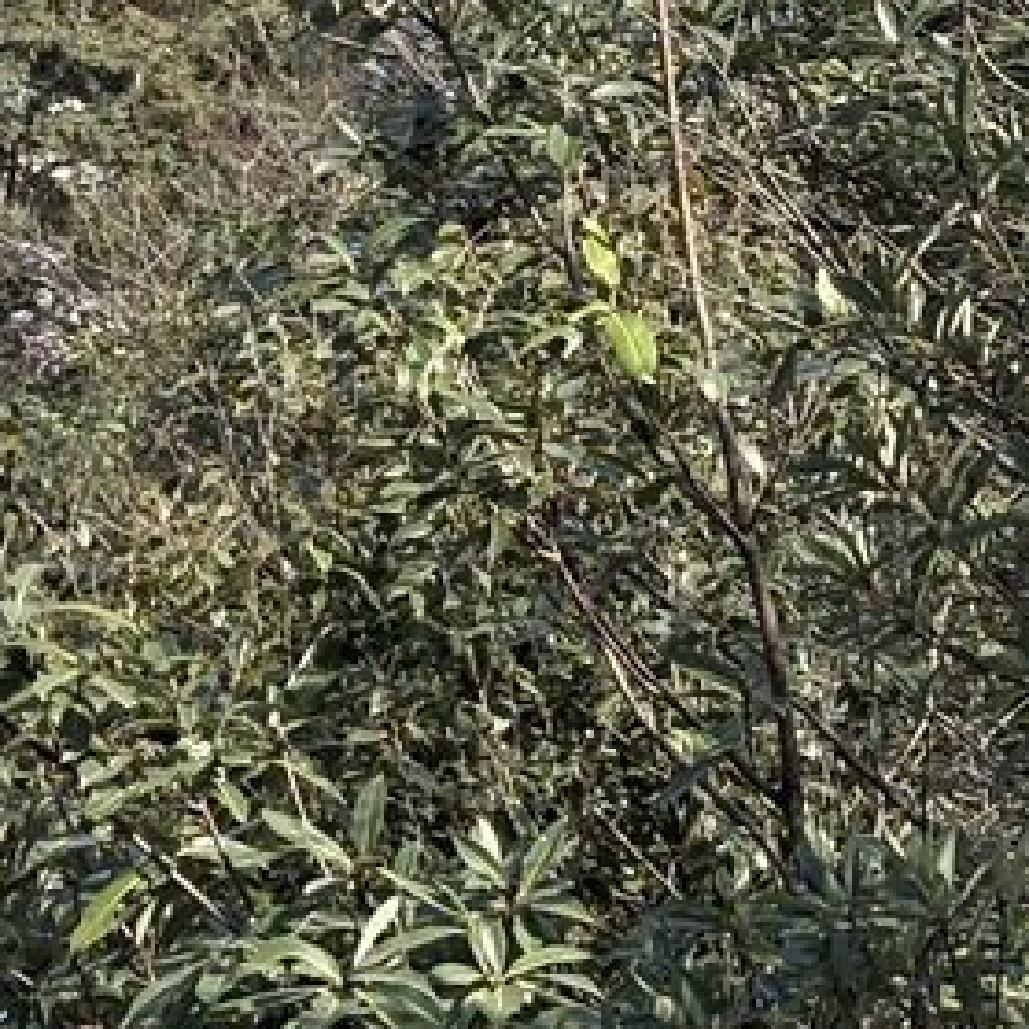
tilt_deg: -0.2
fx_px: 6659
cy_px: -306
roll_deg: +0.7
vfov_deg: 8.7
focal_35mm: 198
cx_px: -325
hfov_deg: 8.7
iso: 50
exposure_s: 1/1709
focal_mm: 5.96
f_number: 1.6
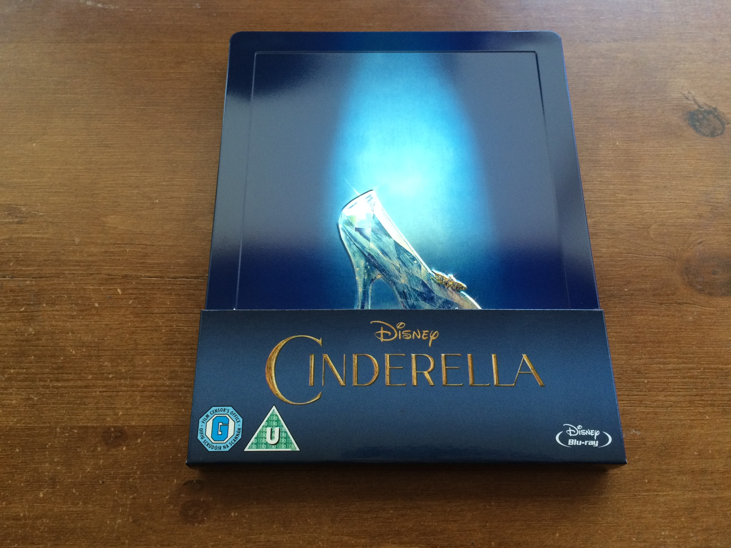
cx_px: 366
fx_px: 612
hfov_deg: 61.7
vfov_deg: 48.2
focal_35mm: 29
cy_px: 274
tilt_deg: -68.6
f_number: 2.2
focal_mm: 4.15
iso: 64
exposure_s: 1/30
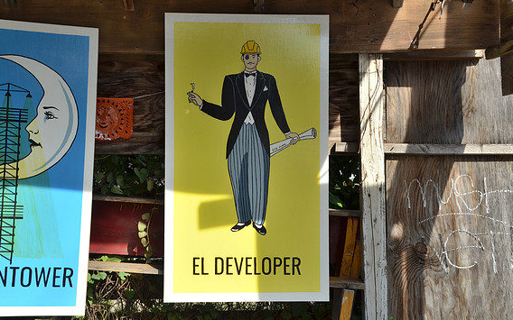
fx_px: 762
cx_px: 256
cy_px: 158
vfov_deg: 23.8
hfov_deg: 37.2
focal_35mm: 55
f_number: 9
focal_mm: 35
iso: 160
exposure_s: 1/250
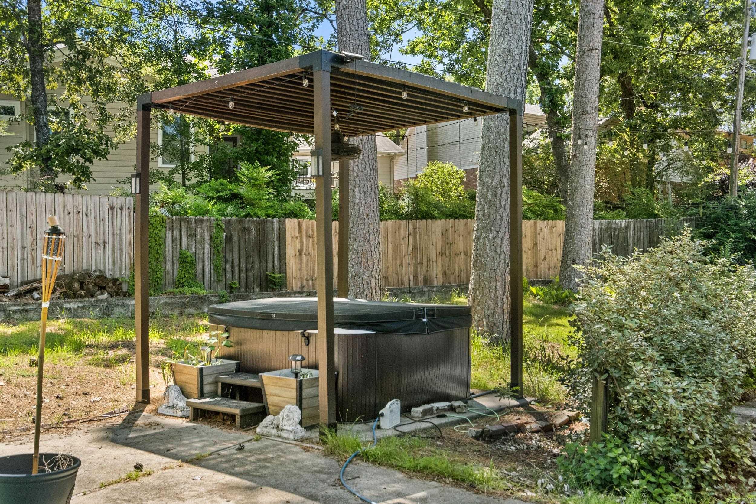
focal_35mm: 36
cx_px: 378
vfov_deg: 36.9
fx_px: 756
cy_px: 252
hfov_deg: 53.1
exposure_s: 1/125
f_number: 7.1
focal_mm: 24
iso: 400
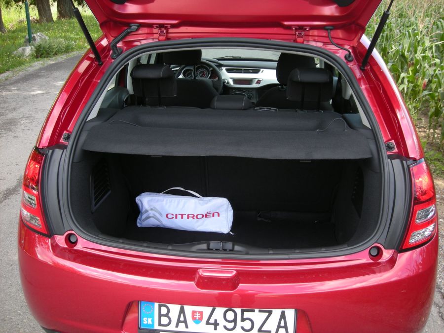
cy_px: 166
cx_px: 222
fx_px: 449
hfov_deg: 52.6
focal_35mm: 35
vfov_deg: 40.7
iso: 64
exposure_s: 1/101
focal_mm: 5.7
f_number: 2.8
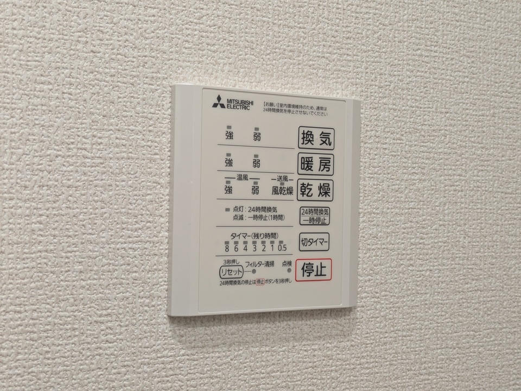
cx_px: 260
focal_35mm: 51
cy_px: 196
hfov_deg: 37.5
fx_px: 768
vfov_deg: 28.6
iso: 73
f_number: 1.89
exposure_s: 1/40
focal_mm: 5.43
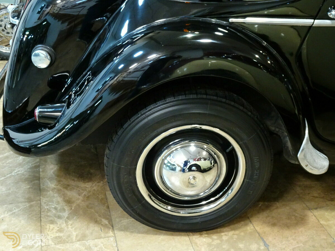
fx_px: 465
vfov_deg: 30.3
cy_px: 126
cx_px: 168
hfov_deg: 39.7
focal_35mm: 48
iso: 800
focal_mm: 8.18
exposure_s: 1/6
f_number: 4.5
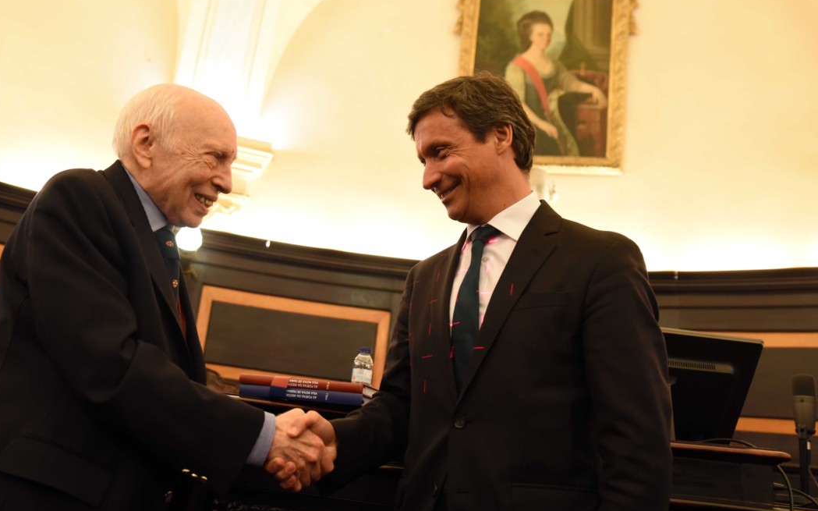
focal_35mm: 35
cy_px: 270
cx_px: 375
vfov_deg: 36.2
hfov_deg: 55.3
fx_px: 780
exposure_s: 1/60
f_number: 2.8
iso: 2500
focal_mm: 30
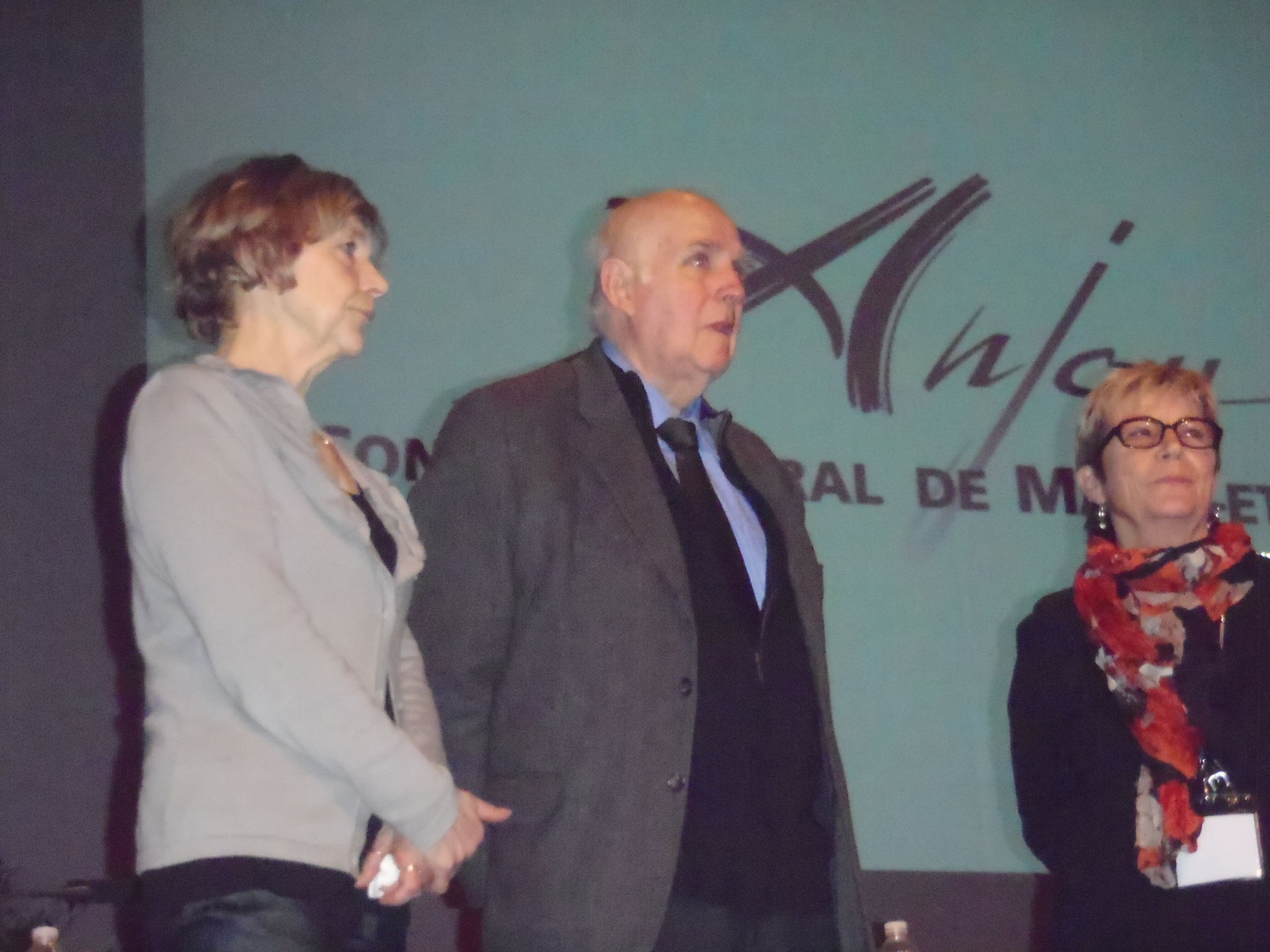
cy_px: 476
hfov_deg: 26.7
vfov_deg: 20.2
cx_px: 635
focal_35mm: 73
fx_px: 2678
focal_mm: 13.09
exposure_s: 1/80
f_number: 5.7
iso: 1600
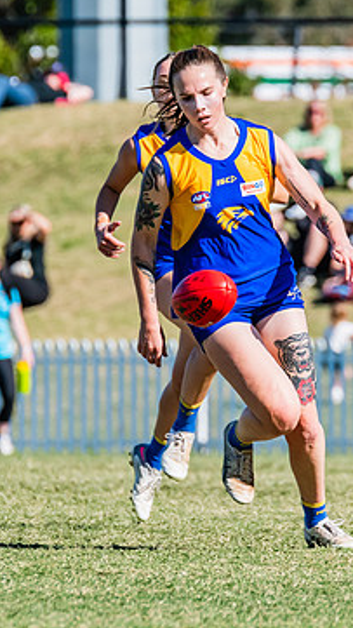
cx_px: 269
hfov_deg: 1.2
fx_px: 16644
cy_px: 281
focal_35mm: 1000
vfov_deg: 2.2
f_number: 10
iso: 640
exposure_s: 1/1250
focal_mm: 420
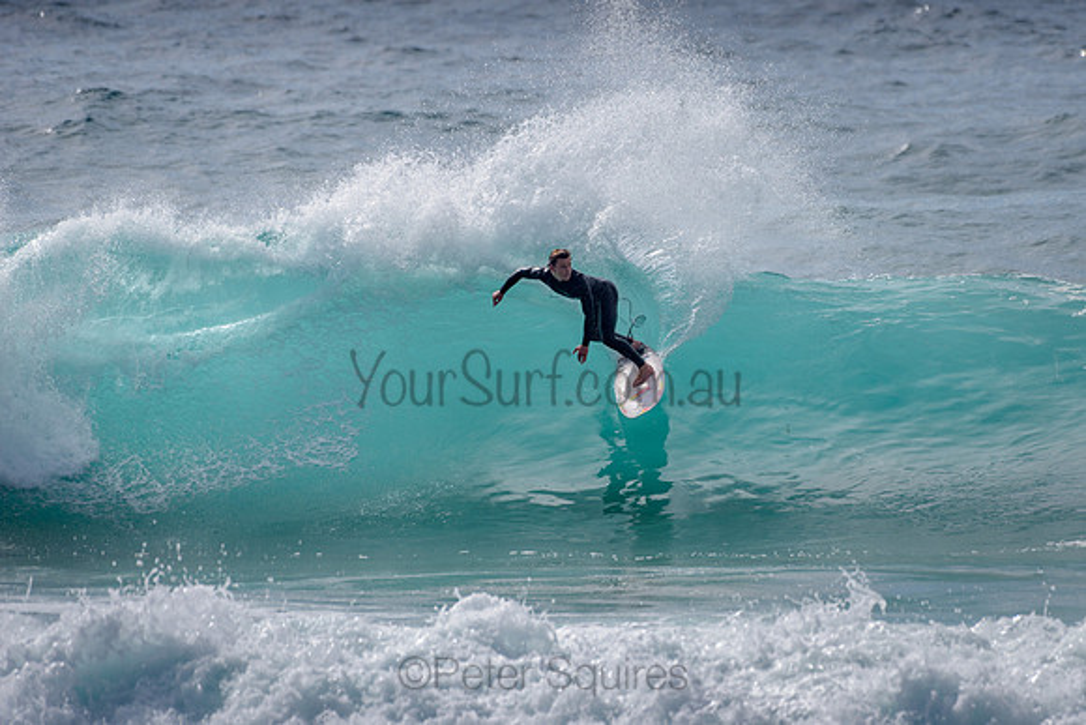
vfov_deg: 2.2
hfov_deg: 3.4
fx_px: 18501
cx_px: 666
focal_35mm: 613
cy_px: 288
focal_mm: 500
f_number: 5.6
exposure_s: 1/2000
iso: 90
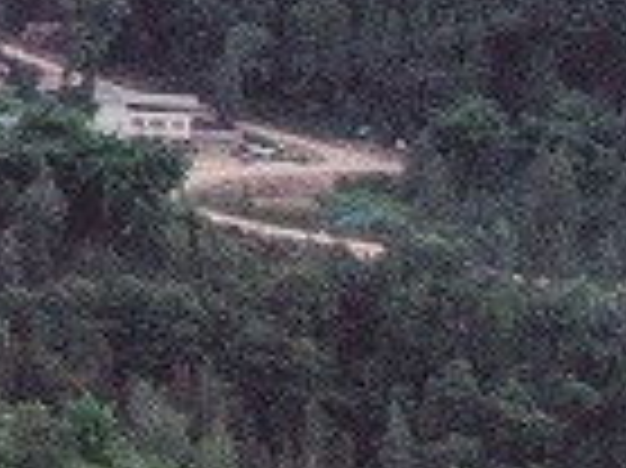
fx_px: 4282
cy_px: -634
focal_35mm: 237
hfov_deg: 7.5
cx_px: -1135
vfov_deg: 6.0
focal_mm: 5.69
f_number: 3.2
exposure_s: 1/240
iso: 100
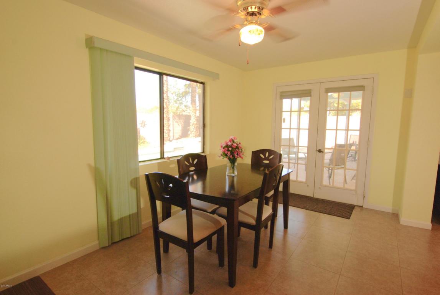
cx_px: 220
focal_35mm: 18
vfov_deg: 67.5
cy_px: 148
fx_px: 220
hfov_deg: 89.9
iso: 400
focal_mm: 12
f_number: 7.1
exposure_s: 1/25
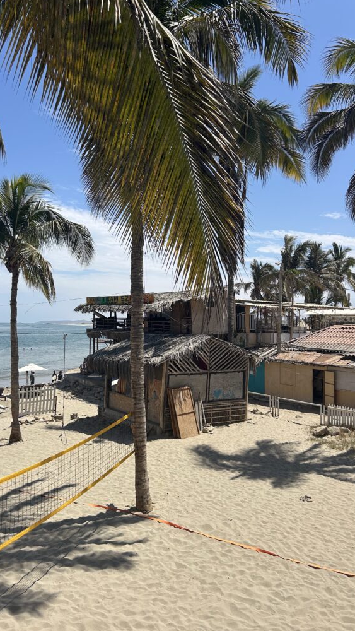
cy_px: 317
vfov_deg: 66.1
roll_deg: -1.6
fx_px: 485
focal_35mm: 29
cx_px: 159
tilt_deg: +1.3
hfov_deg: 40.2
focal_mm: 5.7
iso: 50
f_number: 1.5
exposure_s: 1/6211
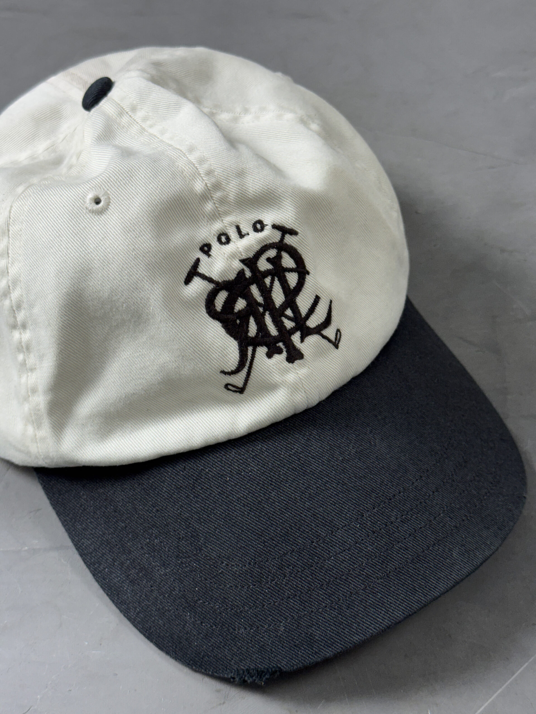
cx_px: 268
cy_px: 357
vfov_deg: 39.7
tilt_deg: -48.0
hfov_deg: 30.3
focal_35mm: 48
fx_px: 991
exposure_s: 1/60
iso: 80
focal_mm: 6.76
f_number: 1.78
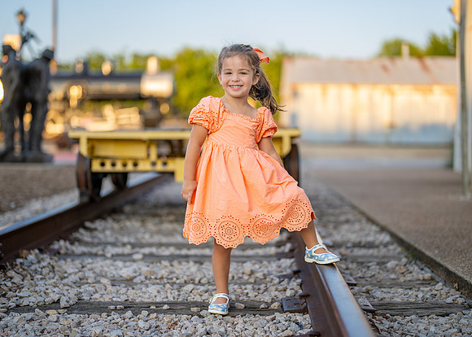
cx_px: 234
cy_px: 171
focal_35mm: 56
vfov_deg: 25.1
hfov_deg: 34.6
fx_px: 757
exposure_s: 1/800
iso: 100
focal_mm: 50
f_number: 1.2
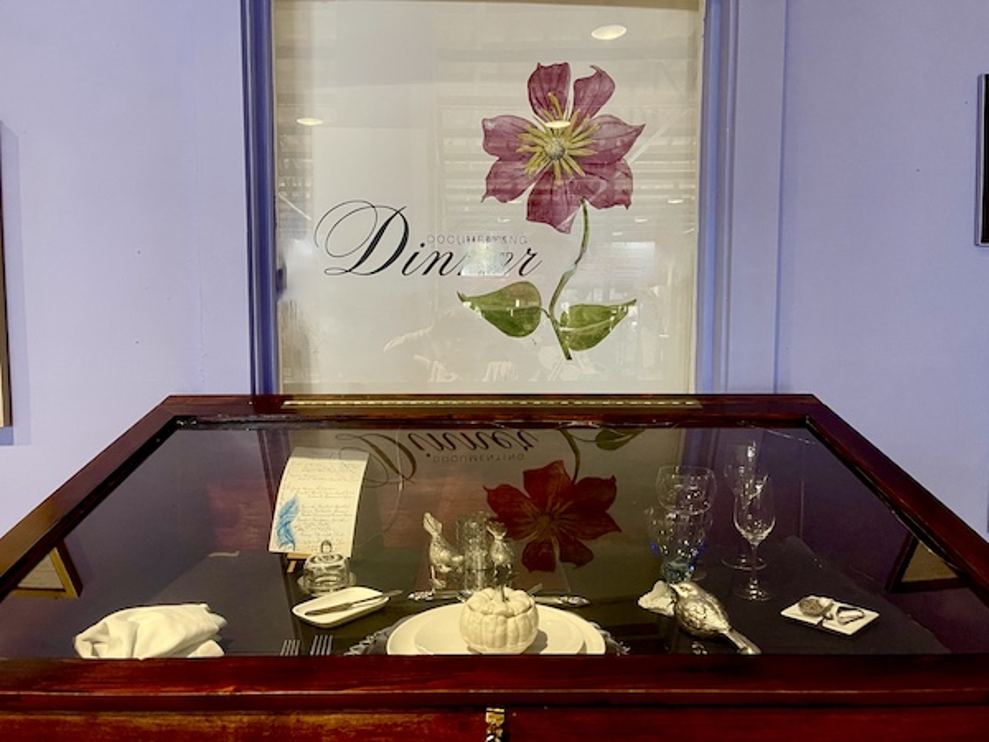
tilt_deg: -4.9
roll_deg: +1.4
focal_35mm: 25
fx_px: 714
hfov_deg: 69.4
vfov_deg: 54.9
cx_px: 494
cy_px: 371
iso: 400
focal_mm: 5.1
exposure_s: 1/60
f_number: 1.6
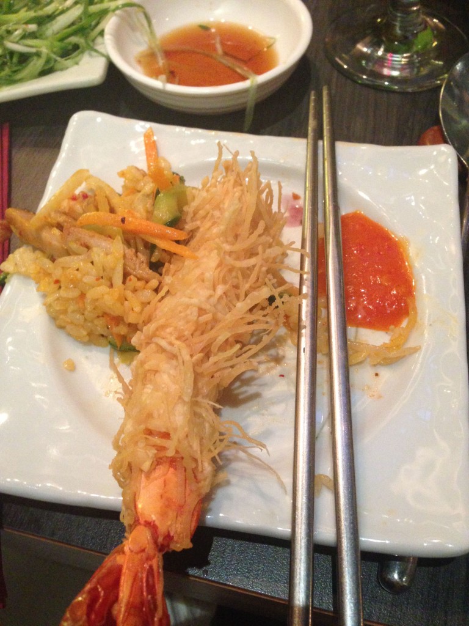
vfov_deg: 55.4
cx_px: 234
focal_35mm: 33
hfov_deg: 42.9
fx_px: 596
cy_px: 313
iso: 400
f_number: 2.4
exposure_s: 1/20
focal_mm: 4.12
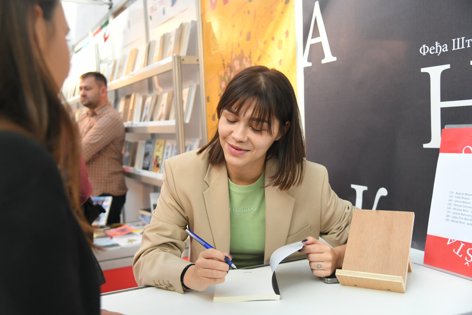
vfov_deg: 35.1
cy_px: 158
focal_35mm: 38
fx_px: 498
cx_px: 236
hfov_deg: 50.7
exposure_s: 1/400
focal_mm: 38
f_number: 4
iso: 2000
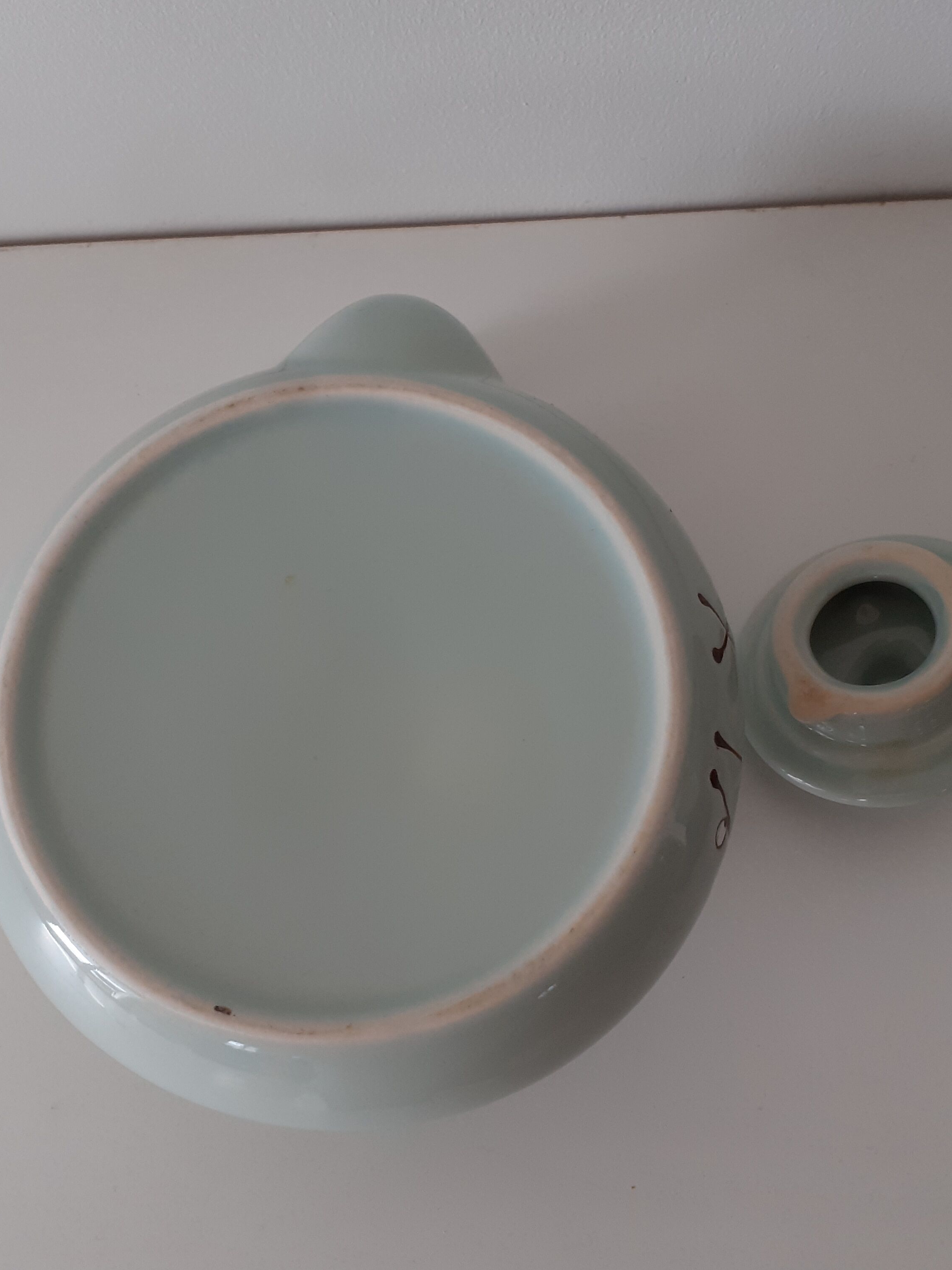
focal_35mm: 37
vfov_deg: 50.1
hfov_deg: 38.7
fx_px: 1357
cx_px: 481
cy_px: 618
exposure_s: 1/100
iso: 80
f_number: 1.9
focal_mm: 3.6
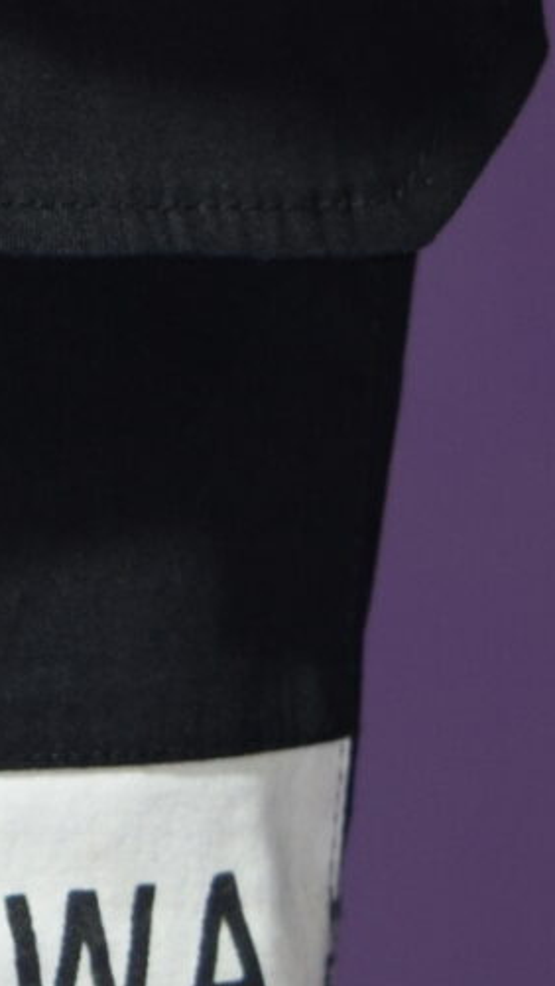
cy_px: 155
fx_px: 6084
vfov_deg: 9.2
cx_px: -657
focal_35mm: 233
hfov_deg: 5.1
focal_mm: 29
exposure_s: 1/80
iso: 400
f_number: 4.2
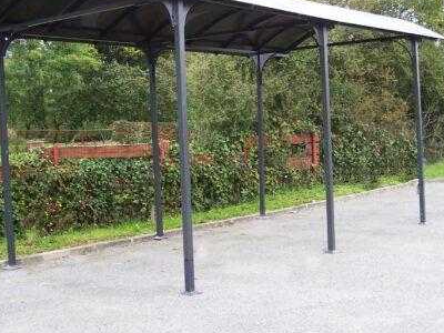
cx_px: 218
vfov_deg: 25.5
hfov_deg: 33.8
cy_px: 113
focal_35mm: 57
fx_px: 731
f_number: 2.8
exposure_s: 1/250
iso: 80
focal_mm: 6.3
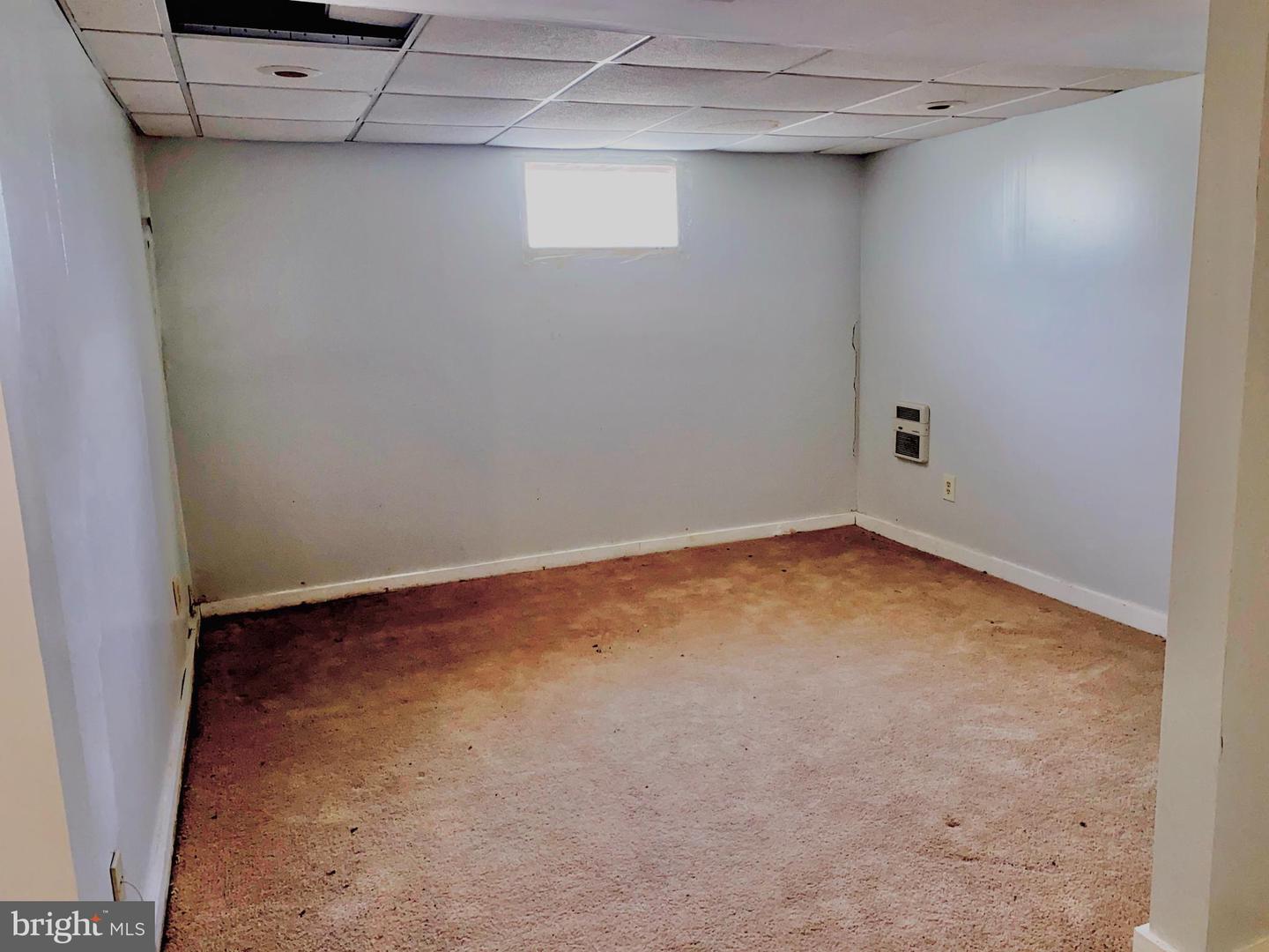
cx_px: 634
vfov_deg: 53.1
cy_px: 476
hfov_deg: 67.3
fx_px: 953
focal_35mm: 26
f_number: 1.8
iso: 50
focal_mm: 4.25
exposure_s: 1/15
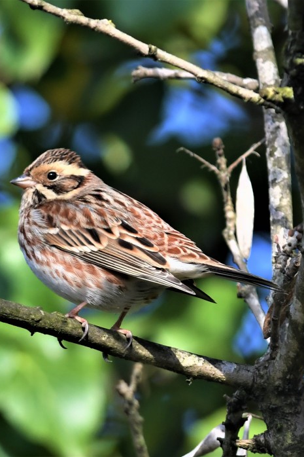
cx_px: 14
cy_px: 228
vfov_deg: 2.2
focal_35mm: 948
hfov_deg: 1.4
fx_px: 12013
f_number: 7.1
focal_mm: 420
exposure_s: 1/640
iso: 640
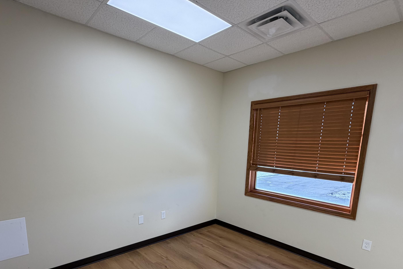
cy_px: 182
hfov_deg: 83.9
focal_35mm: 20
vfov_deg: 60.3
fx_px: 224
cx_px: 189
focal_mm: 2.22
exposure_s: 1/120
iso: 80
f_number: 2.2
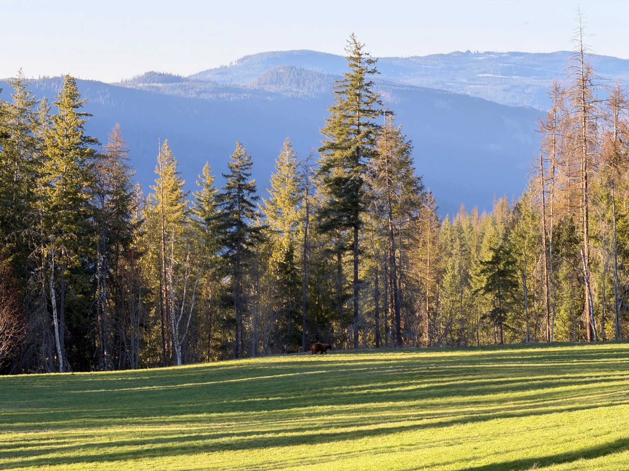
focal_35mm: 200
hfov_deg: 9.9
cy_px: 236
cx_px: 314
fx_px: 3634
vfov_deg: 7.4
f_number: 2.8
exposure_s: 1/157
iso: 40
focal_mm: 16.89
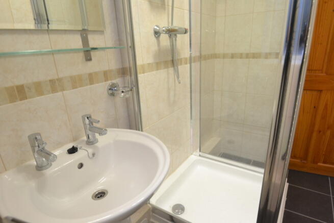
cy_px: 112
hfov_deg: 81.2
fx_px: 195
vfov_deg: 59.5
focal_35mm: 21
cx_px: 167
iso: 2000
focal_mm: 14
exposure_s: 1/60
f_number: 3.8
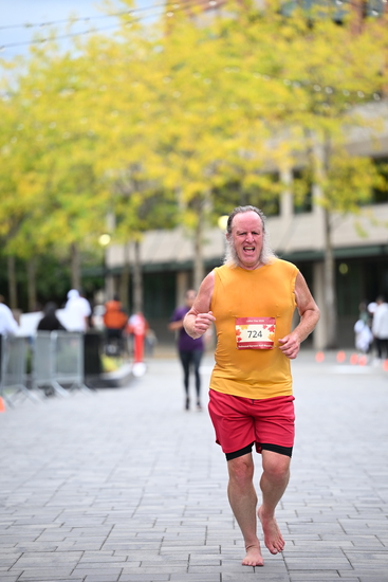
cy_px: 291
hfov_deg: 9.5
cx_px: 194
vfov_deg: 14.1
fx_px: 2343
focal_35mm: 145
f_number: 2.8
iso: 640
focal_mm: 145
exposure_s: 1/2000
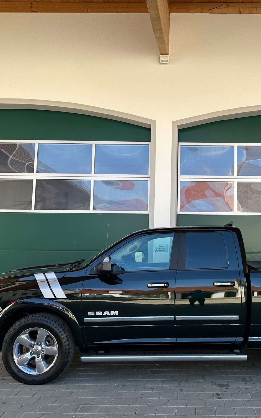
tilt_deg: +6.3
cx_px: 189
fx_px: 387
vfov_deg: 56.7
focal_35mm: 34
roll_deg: -0.6
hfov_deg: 36.6
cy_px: 209
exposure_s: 1/785
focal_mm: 6.86
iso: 80
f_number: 1.78
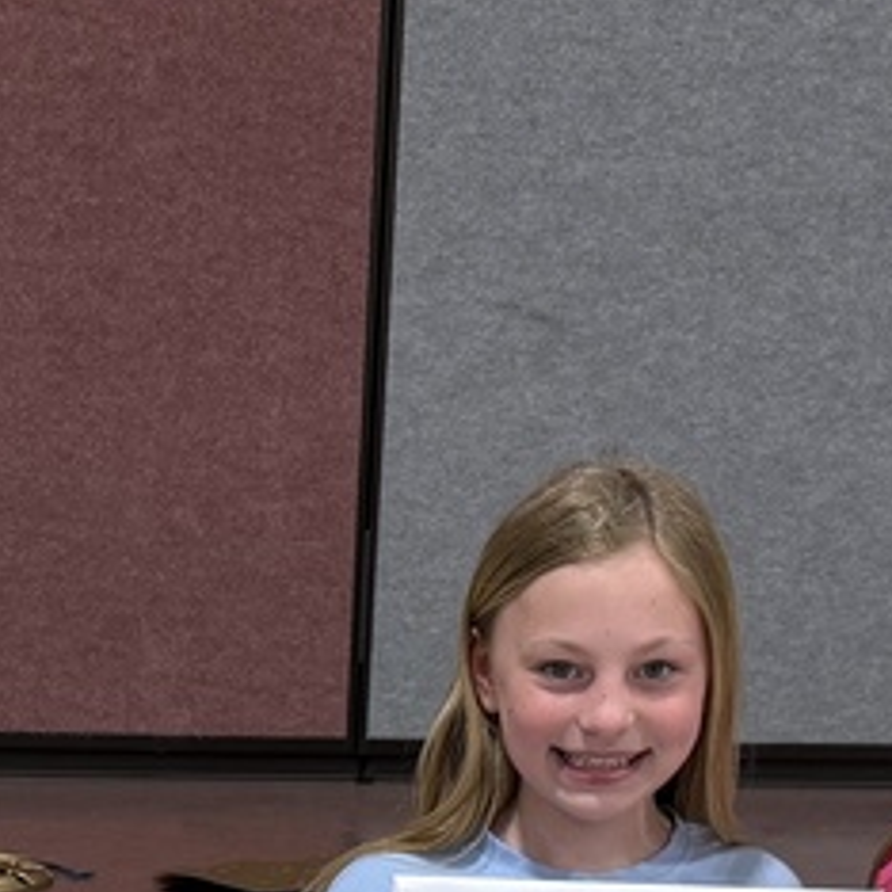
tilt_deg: -19.8
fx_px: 2711
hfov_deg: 18.5
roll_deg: -1.5
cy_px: 1410
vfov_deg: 16.7
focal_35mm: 93
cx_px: 152
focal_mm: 6.76
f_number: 1.78
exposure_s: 1/120
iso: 160
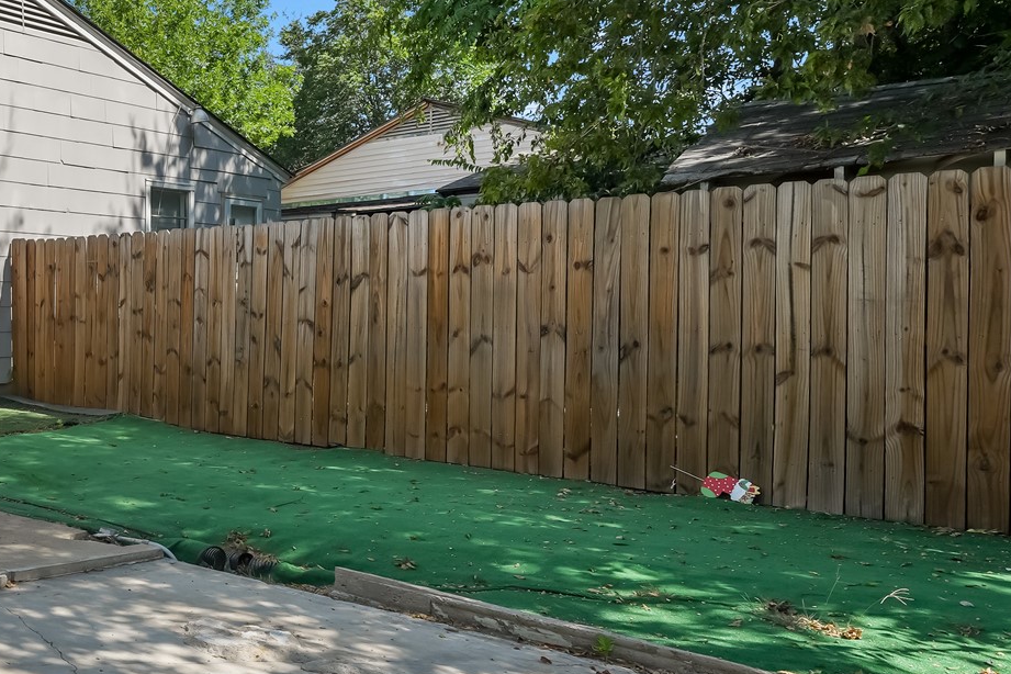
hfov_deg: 44.4
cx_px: -89
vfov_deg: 40.0
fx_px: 927
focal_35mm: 33
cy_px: 356
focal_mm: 14
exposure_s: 1/100
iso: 100
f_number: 9
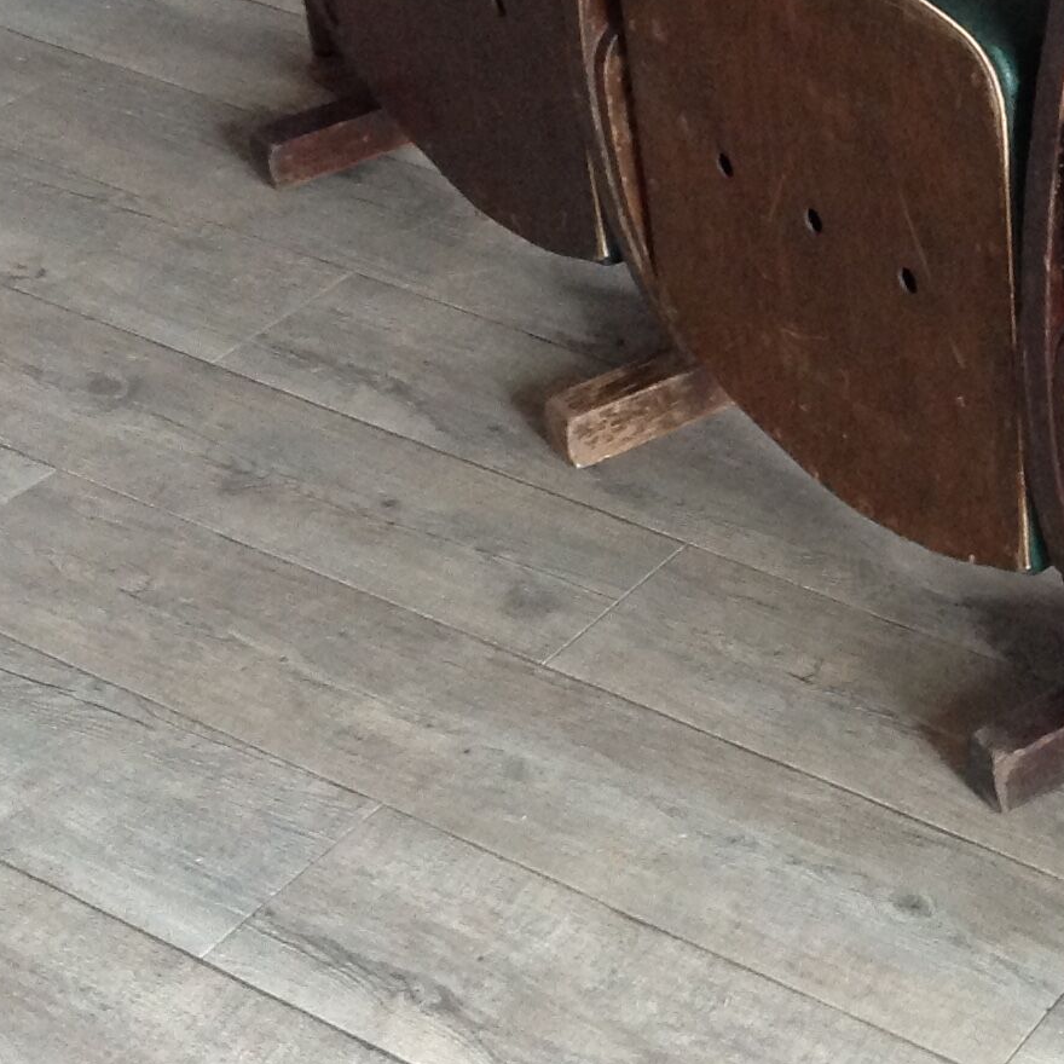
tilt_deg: -32.7
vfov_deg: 19.0
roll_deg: -1.1
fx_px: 3165
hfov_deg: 18.2
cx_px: 1228
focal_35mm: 91
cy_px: 266
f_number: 2.4
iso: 250
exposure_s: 1/15
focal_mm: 4.28
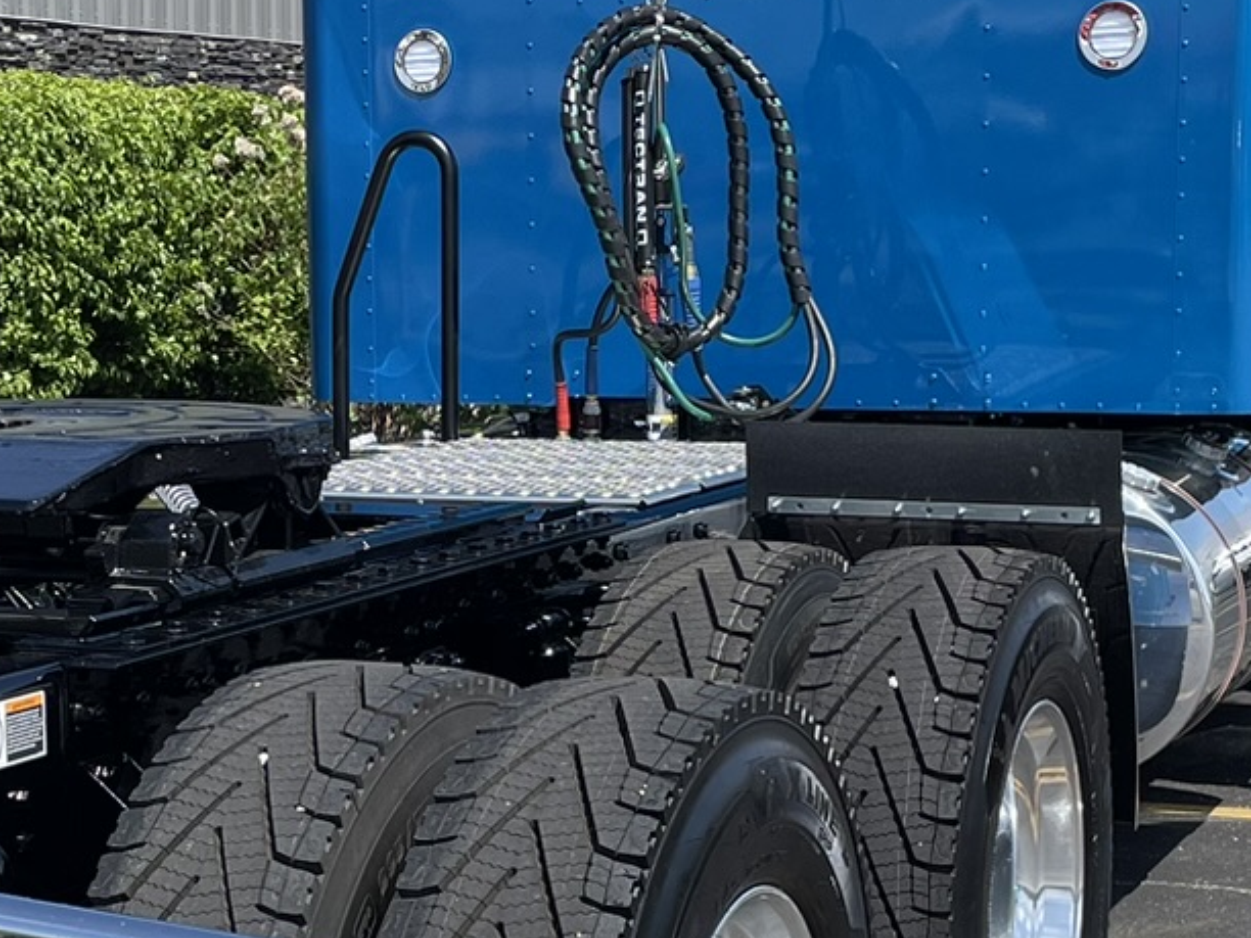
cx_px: 395
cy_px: 591
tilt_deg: -8.6
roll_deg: +1.0
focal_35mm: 87
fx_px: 3144
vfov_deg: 16.9
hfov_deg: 22.4
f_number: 1.6
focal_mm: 4.2
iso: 32
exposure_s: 1/2398
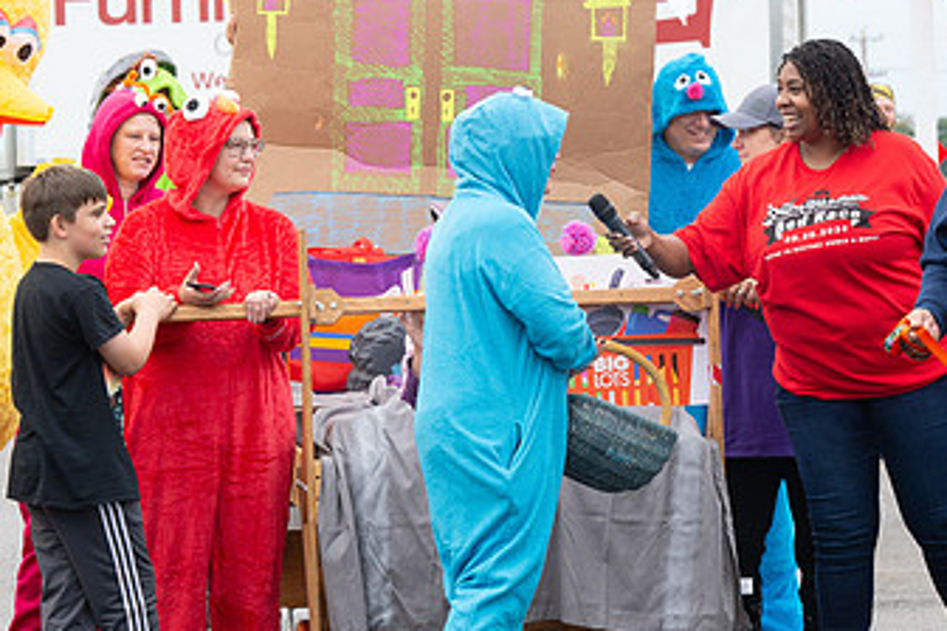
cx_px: 441
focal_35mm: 232
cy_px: 300
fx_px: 6102
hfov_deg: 8.9
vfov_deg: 5.9
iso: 640
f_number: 10
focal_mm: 130
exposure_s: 1/160
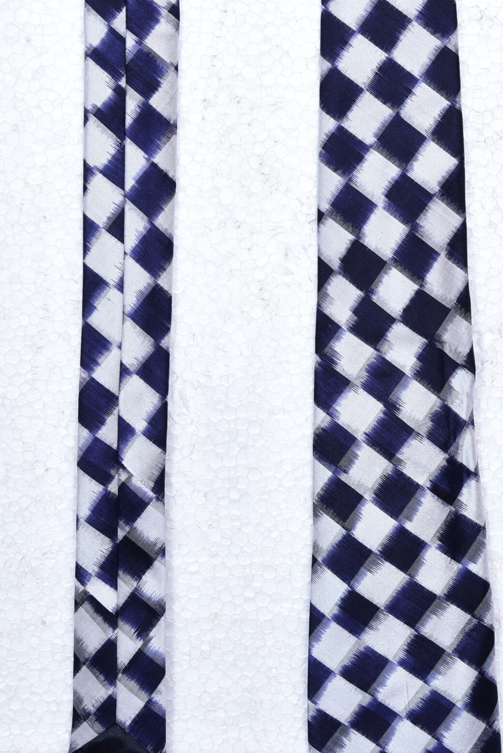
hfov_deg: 17.3
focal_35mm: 79
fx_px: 1654
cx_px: 255
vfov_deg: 25.5
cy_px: 261
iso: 200
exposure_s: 1/160
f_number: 7.1
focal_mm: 48
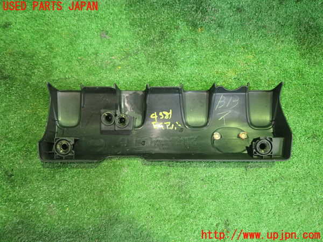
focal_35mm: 30
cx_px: 162
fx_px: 280
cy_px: 121
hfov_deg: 60.0
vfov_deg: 46.8
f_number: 2.3
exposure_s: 1/30
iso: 640
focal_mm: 5.4
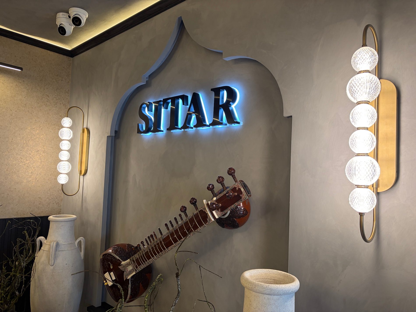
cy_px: 156
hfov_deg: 67.3
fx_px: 312
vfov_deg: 53.1
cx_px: 208
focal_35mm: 26
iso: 100
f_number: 1.6
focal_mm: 5.96
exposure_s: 1/60
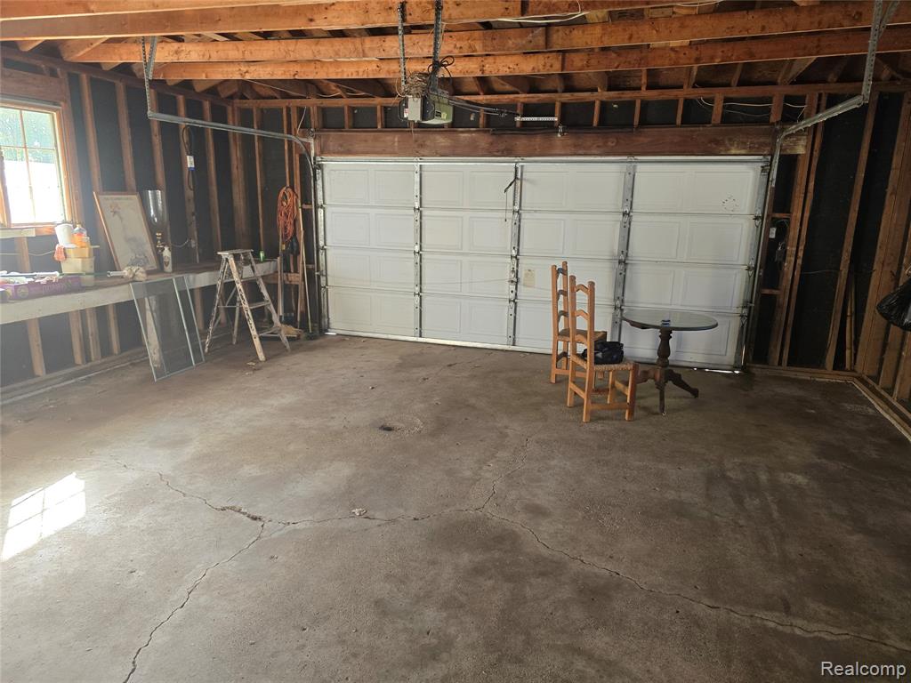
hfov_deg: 73.9
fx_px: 605
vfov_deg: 58.9
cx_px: 456
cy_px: 342
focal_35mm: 23
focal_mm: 6.3
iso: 320
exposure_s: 1/120
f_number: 1.7
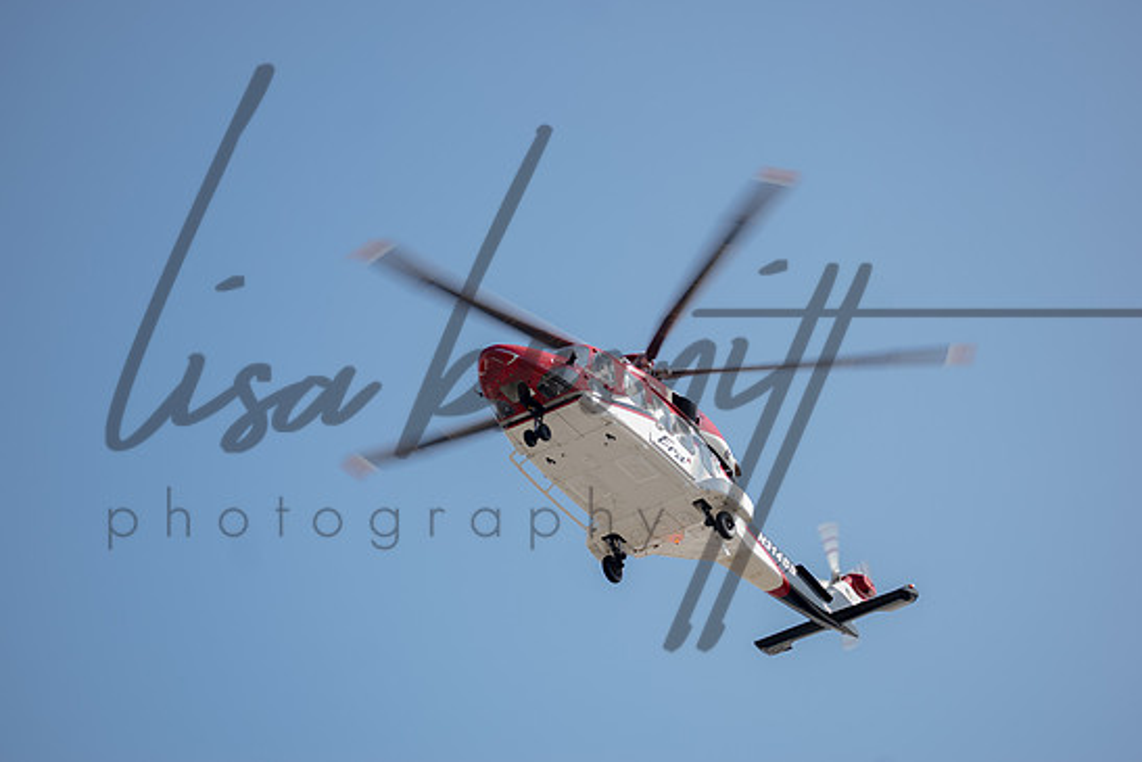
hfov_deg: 16.5
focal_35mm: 124
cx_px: 572
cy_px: 362
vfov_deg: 11.1
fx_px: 3934
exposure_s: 1/250
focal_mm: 78
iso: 100
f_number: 4.8
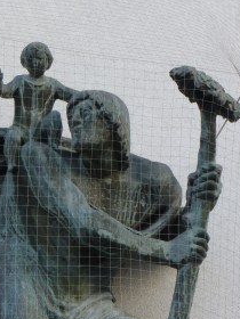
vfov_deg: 10.2
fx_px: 1784
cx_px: 94
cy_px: 301
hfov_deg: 7.7
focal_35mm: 193
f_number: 5.2
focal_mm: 16.1
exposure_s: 1/60
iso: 160
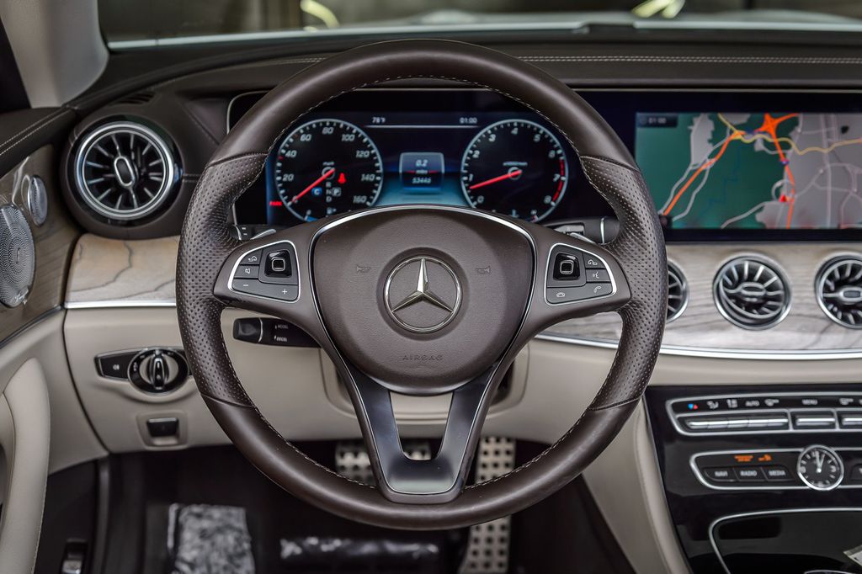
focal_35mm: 47
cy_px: 287
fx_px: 1127
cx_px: 431
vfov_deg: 28.6
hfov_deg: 41.9
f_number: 4
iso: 400
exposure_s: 1/1250
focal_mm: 44
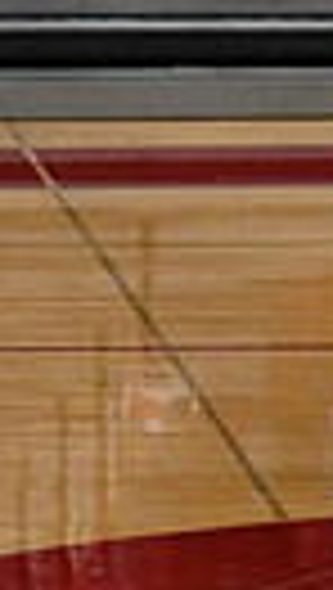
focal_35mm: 487
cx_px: 1053
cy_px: 426
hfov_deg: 2.5
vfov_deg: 4.4
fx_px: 7620
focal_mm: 70
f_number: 4
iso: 5000
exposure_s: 1/500
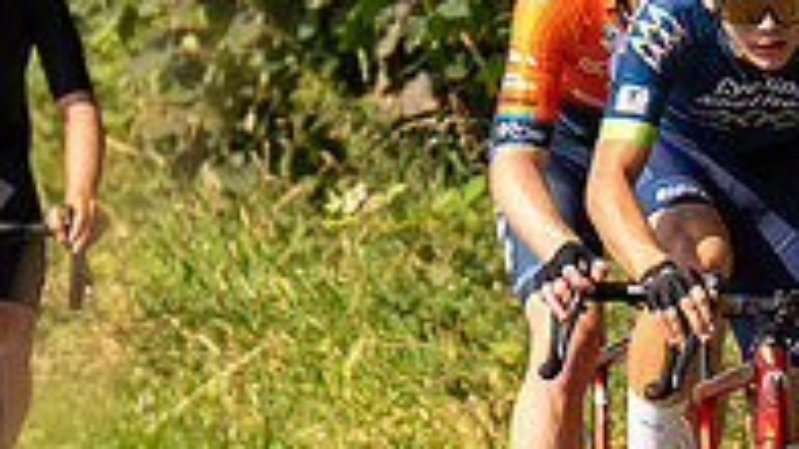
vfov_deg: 1.1
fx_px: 22657
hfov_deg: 2.0
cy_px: 46
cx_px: 857
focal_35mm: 1070
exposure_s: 1/800
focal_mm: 180
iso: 100
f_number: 4.5
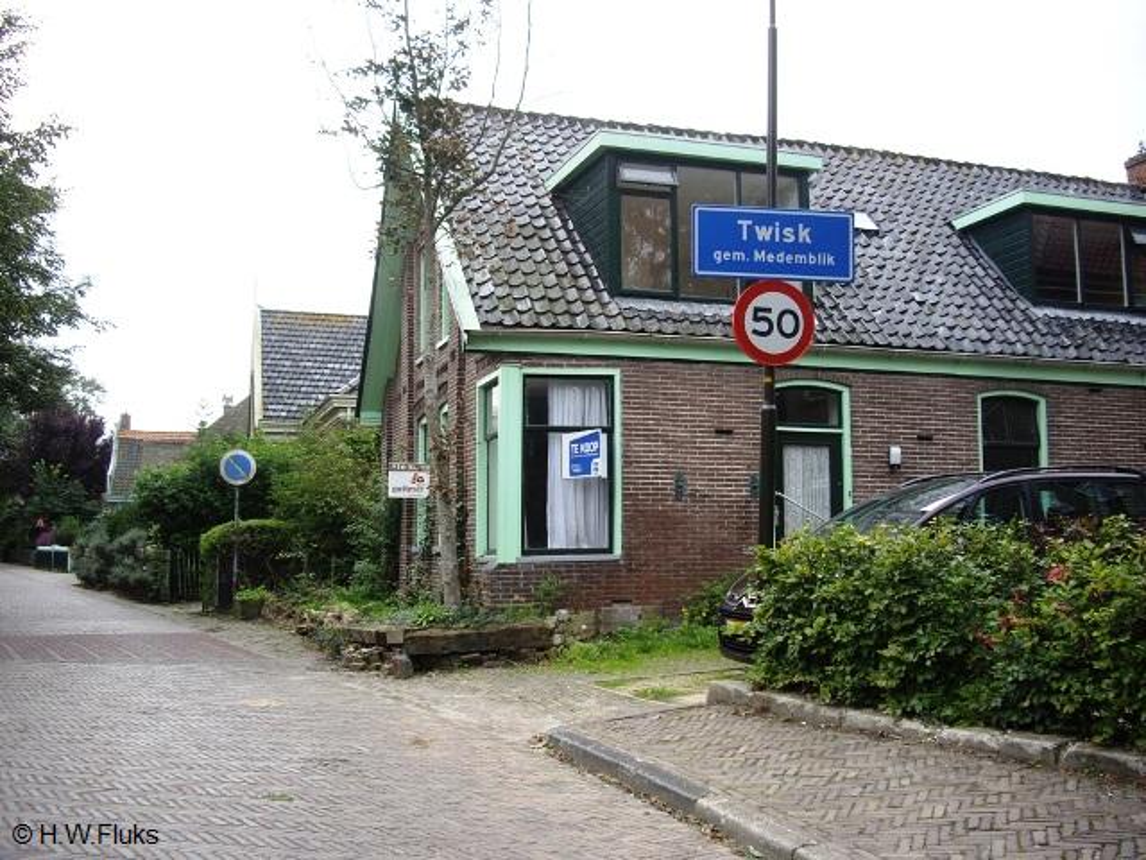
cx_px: 573
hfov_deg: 49.0
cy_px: 430
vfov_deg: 37.7
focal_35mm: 38
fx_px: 1258
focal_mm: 7.9
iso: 64
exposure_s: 1/400
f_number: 2.8
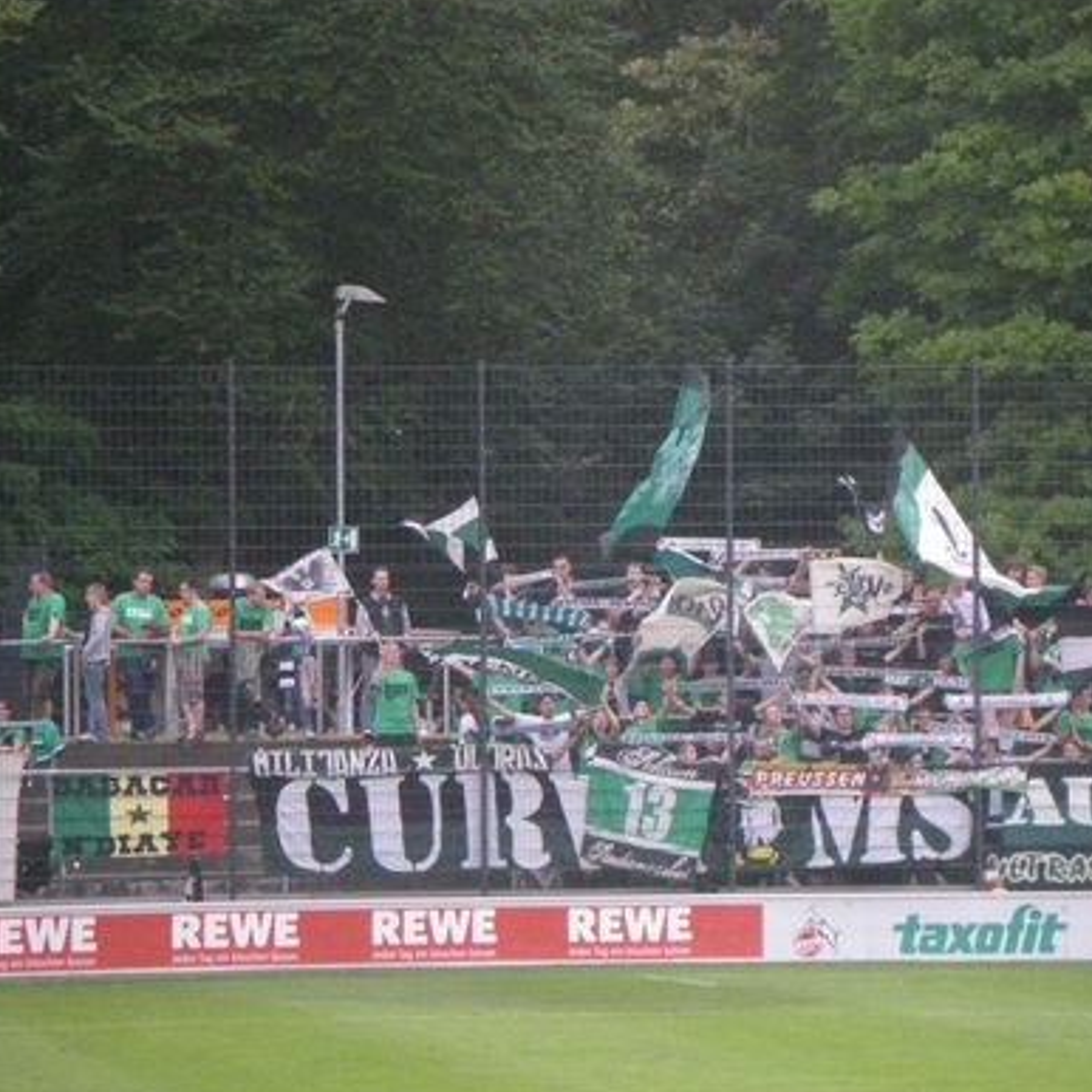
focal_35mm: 347
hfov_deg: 5.0
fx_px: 12385
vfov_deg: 5.0
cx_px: 690
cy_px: 579
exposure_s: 1/200
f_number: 5.4
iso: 800
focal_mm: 44.1
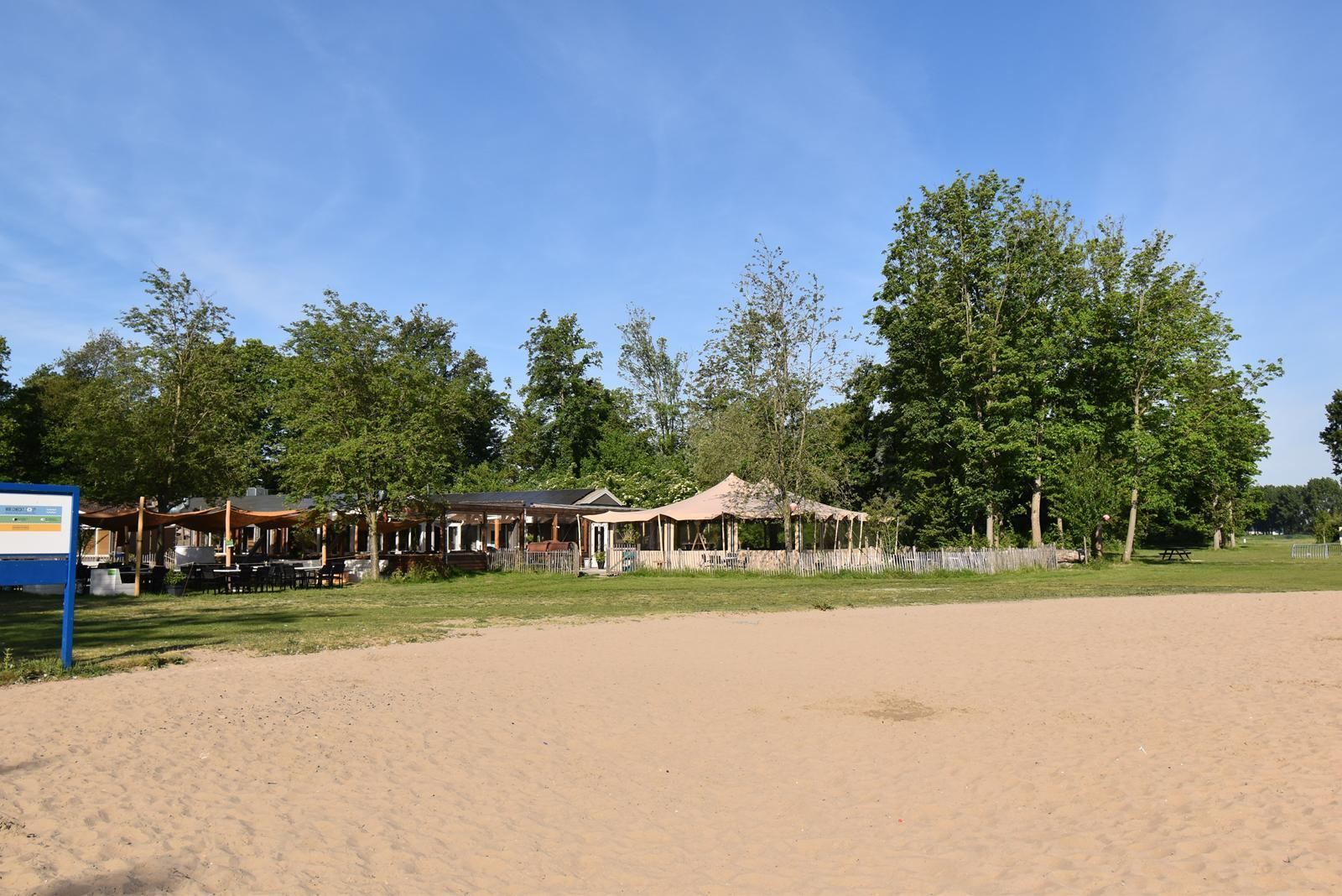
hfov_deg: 61.9
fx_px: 1119
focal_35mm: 30
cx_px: 671
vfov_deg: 43.6
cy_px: 448
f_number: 8
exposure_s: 1/500
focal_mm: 20
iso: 200
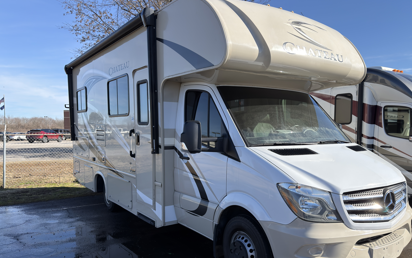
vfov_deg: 43.0
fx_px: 326
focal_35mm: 29
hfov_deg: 64.4
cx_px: 233
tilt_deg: -4.2
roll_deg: +0.2
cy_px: 152
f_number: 1.78
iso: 80
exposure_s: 1/3610
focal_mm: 6.76
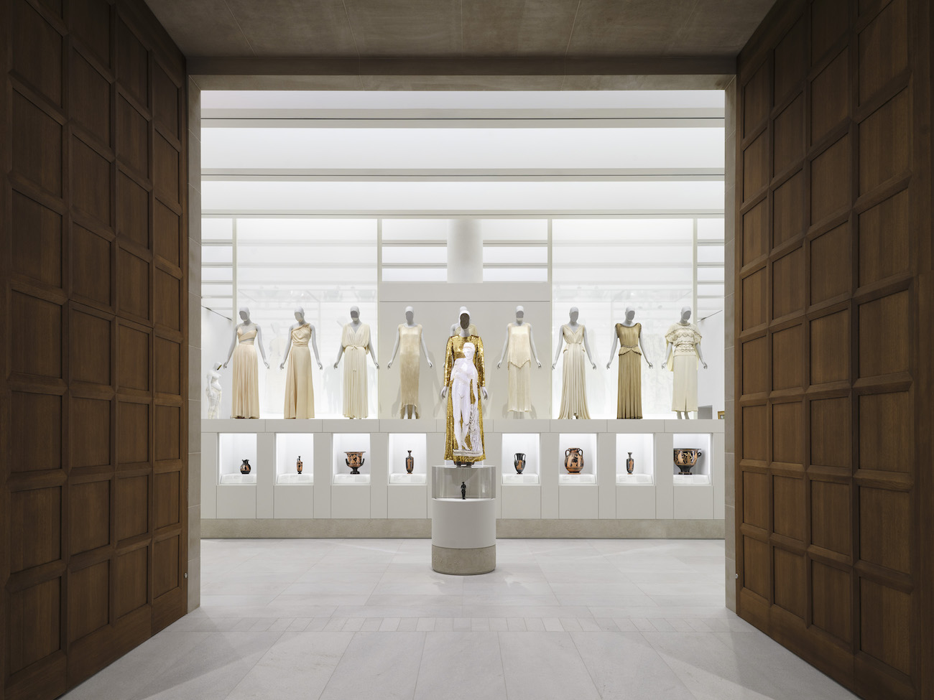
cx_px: 467
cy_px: 350
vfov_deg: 56.8
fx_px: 648
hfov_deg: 71.6
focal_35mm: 24
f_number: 22
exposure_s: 13
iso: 800
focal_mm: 30
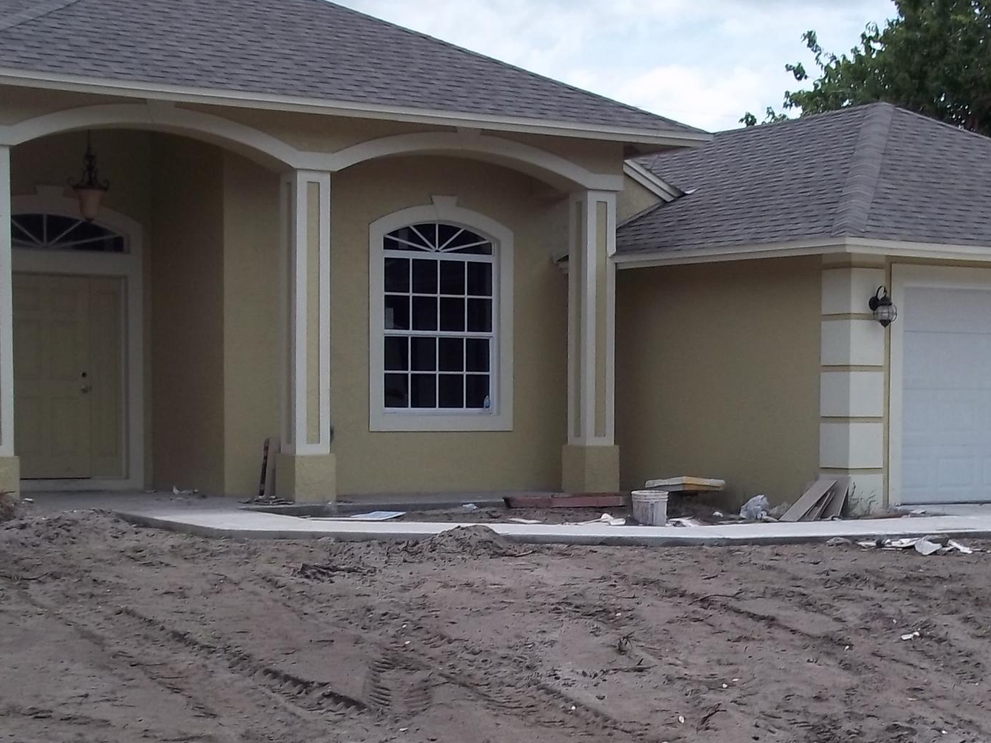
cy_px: 555
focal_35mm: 70
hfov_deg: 27.8
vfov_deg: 20.8
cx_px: 555
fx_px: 2004
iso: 80
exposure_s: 1/250
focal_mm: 6.5
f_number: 8
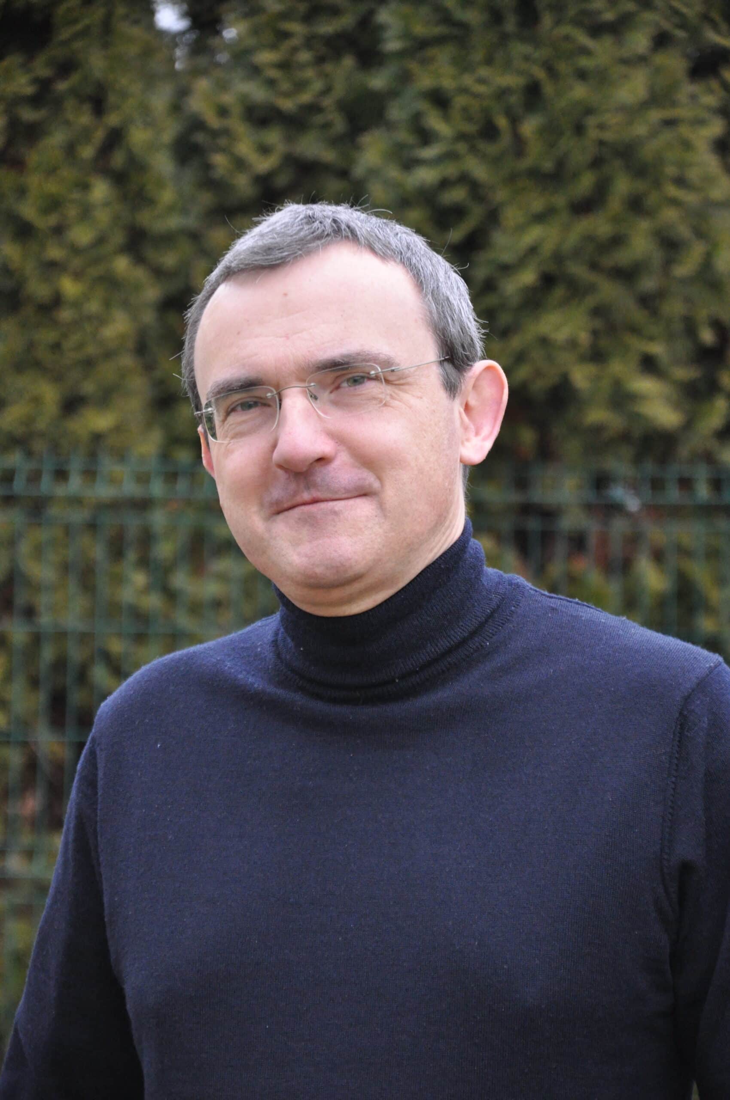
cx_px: 365
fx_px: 4483
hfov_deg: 9.3
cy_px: 550
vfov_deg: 14.0
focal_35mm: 147
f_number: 5.6
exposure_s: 1/320
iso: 1600
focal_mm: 98
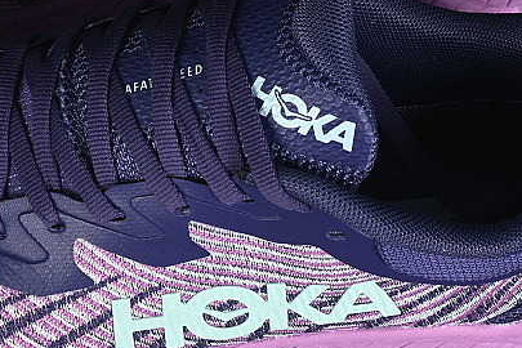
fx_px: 2900
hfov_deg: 10.3
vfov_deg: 6.9
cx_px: 170
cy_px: 48
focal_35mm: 200
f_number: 6.3
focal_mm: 50
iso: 160
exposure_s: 1/60
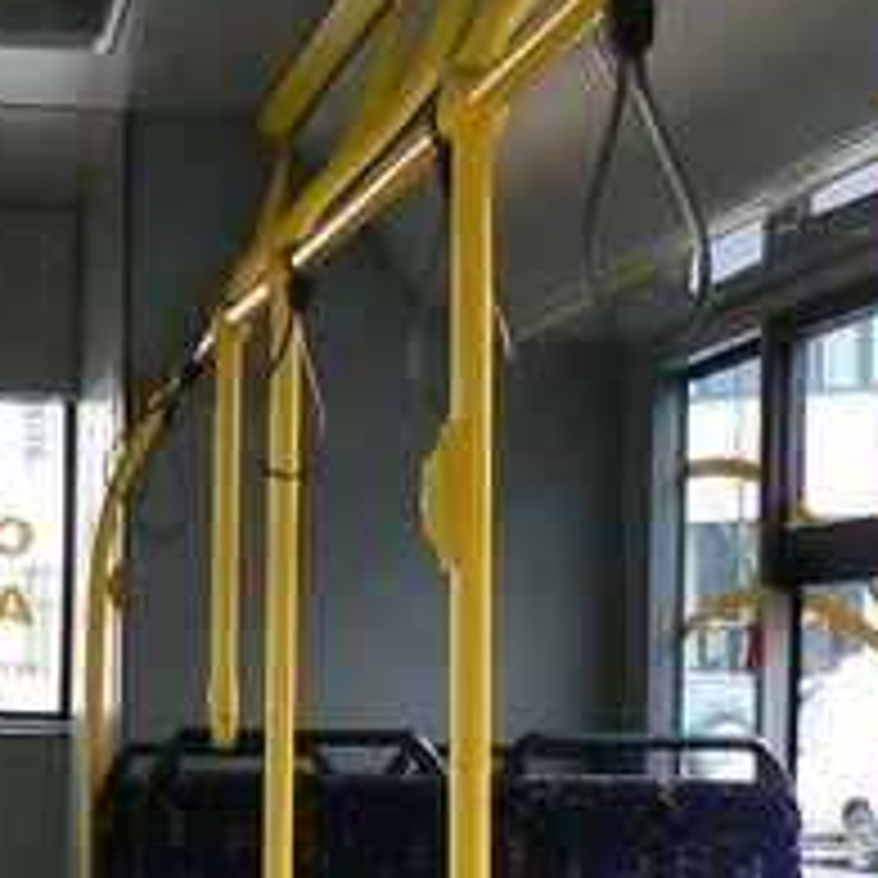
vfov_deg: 11.6
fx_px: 4218
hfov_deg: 11.7
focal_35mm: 147
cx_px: -59
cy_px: 1105
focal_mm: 6
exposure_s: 1/80
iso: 200
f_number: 2.8
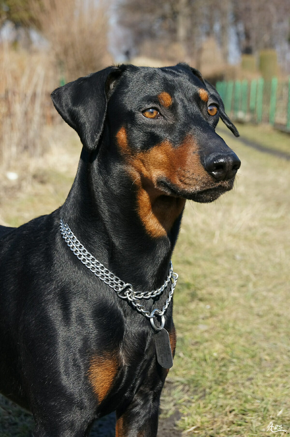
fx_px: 1000
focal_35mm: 82
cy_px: 218
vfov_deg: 24.7
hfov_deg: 16.5
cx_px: 145
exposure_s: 1/160
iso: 100
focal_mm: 55
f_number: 7.1
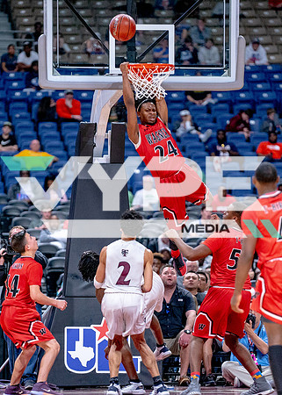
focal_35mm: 296
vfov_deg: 6.8
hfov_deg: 4.9
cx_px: 132
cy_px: 199
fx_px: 3320
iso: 2500
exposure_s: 1/1000
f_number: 2.8
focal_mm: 200
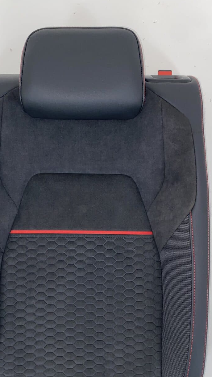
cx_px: 89
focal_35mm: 34
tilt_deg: -84.3
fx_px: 340
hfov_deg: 34.6
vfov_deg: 57.7
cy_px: 220
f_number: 1.8
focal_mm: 4.25
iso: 32
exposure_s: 1/32
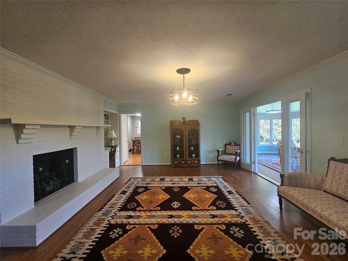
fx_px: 131
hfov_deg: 106.2
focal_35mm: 13
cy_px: 130
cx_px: 174
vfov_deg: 89.9
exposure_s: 1/60
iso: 250
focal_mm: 2.2
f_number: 2.2
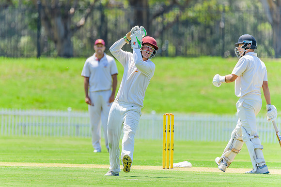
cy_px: 81
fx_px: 4083
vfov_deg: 2.6
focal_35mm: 523
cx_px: 121
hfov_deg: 3.9
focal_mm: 460
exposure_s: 1/800
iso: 400
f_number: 6.3
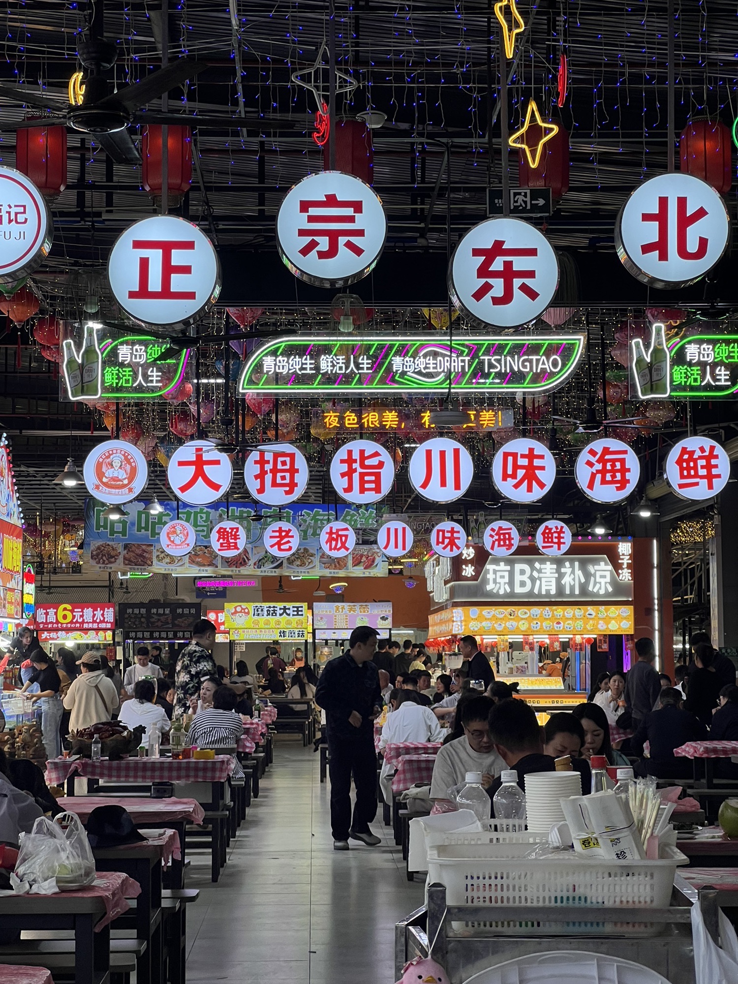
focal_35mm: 77
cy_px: 492
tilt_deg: +6.0
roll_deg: +0.7
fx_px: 2189
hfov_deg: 19.1
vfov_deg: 25.3
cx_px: 369
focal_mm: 9
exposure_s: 1/100
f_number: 2.8
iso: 40
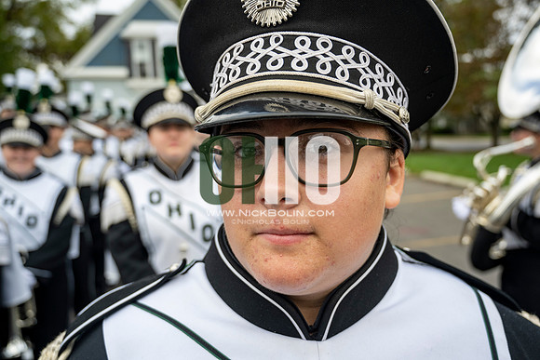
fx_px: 450
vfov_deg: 43.6
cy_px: 180
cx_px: 270
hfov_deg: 61.9
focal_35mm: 30
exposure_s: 1/800
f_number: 4
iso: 400
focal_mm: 30
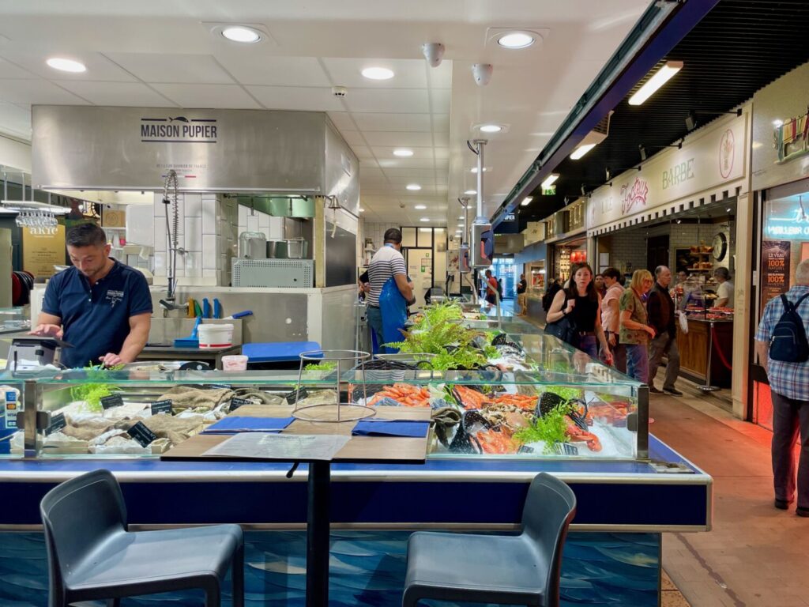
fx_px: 608
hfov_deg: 67.3
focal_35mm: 26
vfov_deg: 53.1
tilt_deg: -1.7
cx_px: 404
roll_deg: -0.8
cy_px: 304
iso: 100
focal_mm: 4.2
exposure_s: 1/100
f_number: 1.6
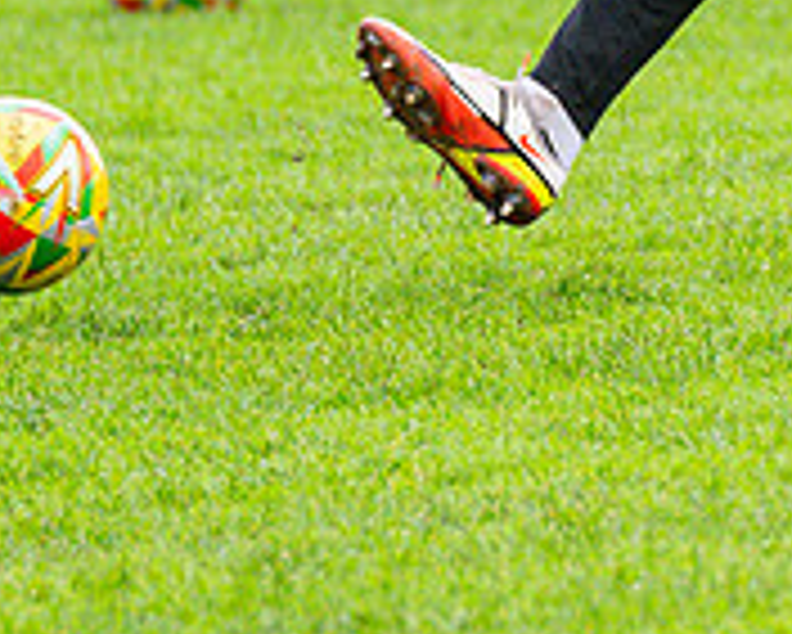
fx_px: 31943
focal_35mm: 1362
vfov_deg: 1.1
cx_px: 1071
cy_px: -134
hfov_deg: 1.4
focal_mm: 200
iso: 800
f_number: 2.8
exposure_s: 1/1600
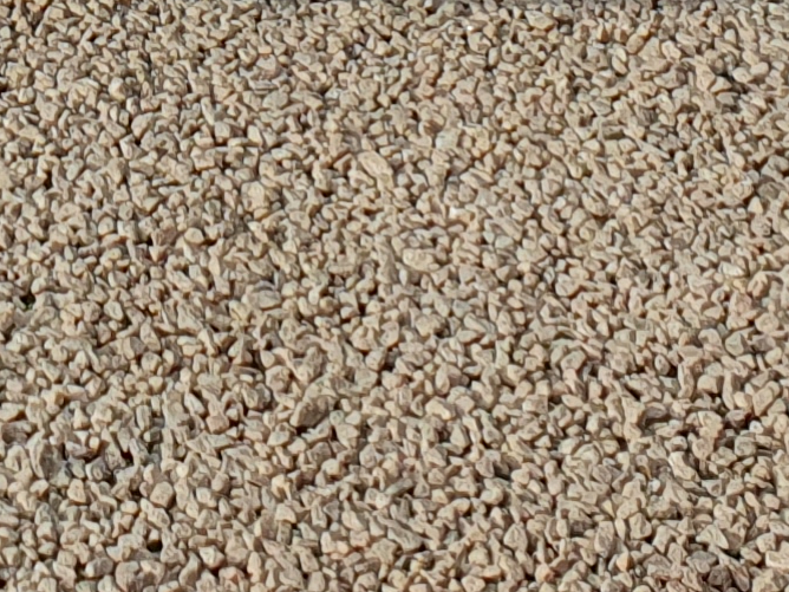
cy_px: -964
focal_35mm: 157
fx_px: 3578
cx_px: -154
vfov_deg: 8.4
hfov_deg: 12.3
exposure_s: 1/572
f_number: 2.4
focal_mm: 4.32
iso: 50
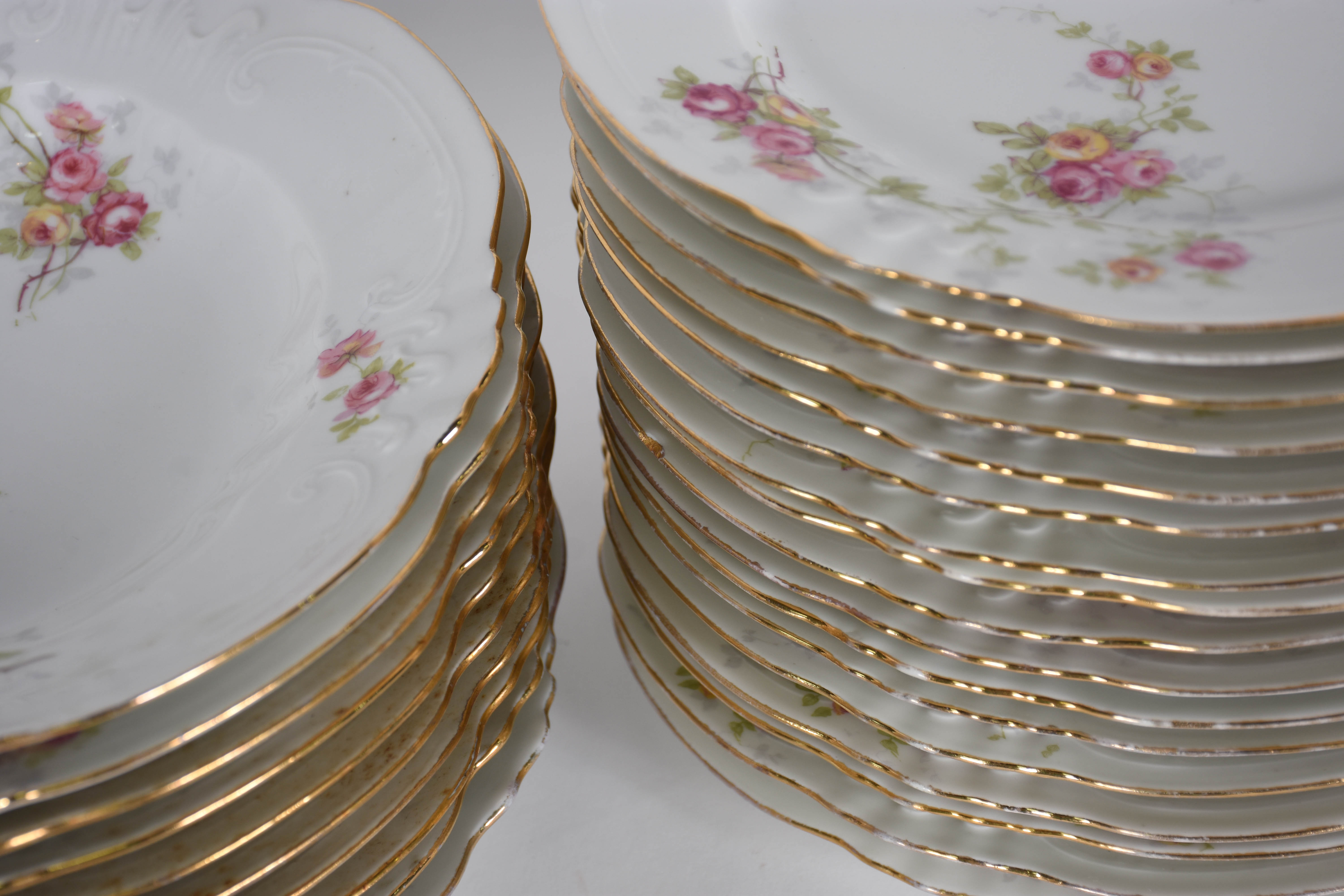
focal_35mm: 90
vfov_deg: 15.2
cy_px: 448
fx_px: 3360
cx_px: 672
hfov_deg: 22.6
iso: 160
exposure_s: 1/60
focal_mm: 60
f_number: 7.1
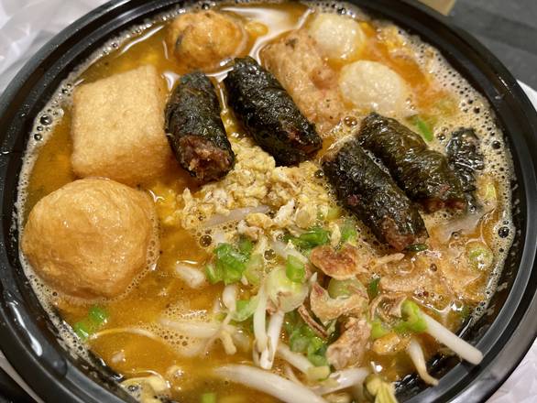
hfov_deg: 67.3
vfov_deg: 53.1
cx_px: 268
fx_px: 404
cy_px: 202
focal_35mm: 26
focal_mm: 5.1
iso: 400
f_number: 1.6
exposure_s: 1/60
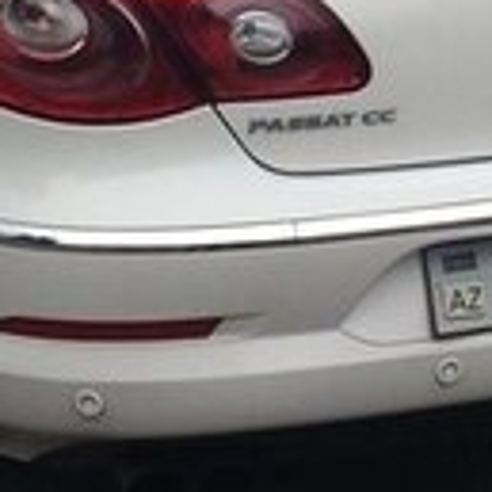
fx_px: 2107
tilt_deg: -13.5
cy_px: -90
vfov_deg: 13.0
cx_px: 496
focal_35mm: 131
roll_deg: -1.0
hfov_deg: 13.1
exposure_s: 1/977
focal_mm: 4.15
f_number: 2.2
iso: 32
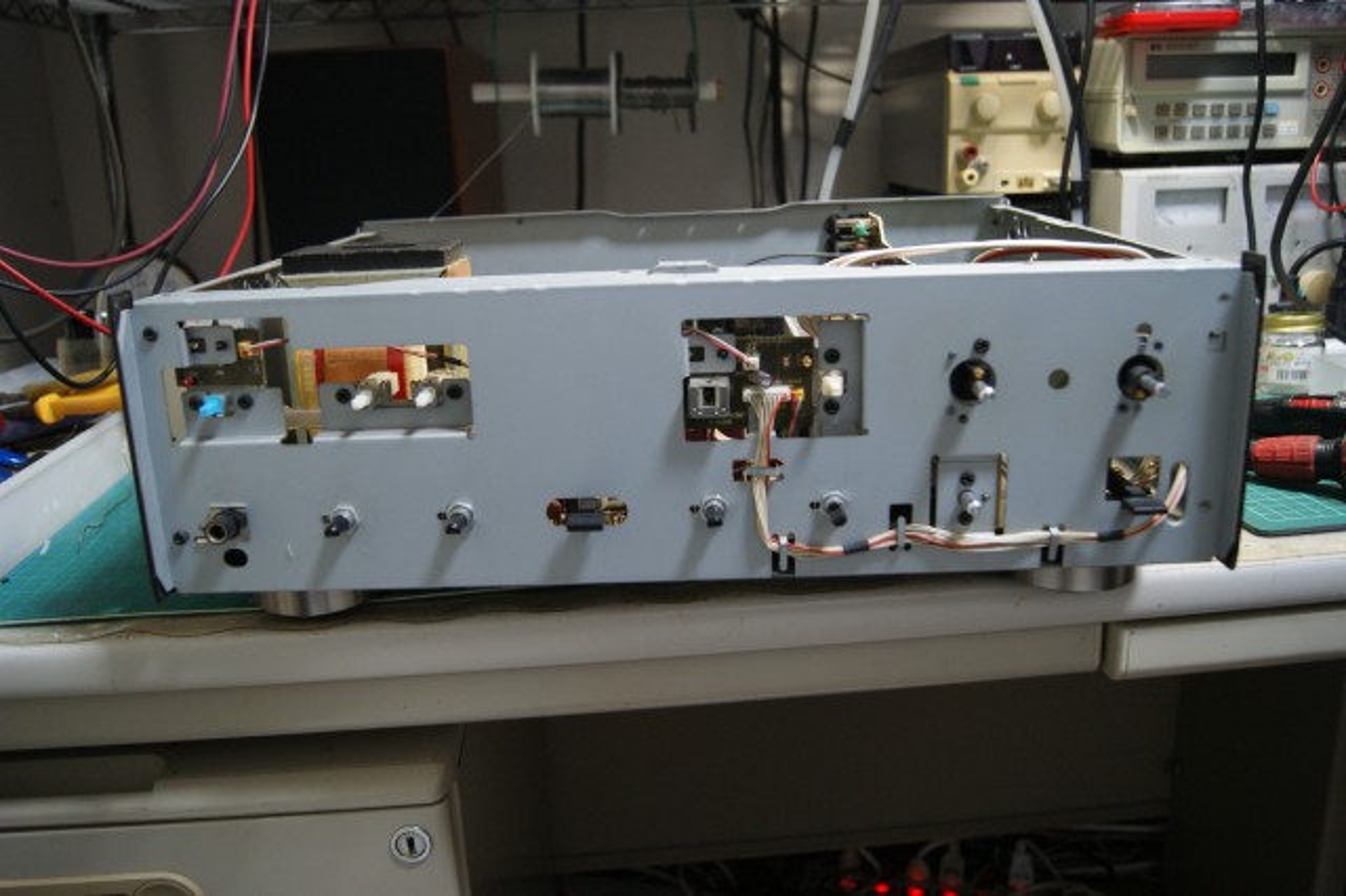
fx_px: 1121
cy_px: 448
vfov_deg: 43.6
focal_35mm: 30
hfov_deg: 62.0
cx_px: 673
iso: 400
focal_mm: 20
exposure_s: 1/20
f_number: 3.5
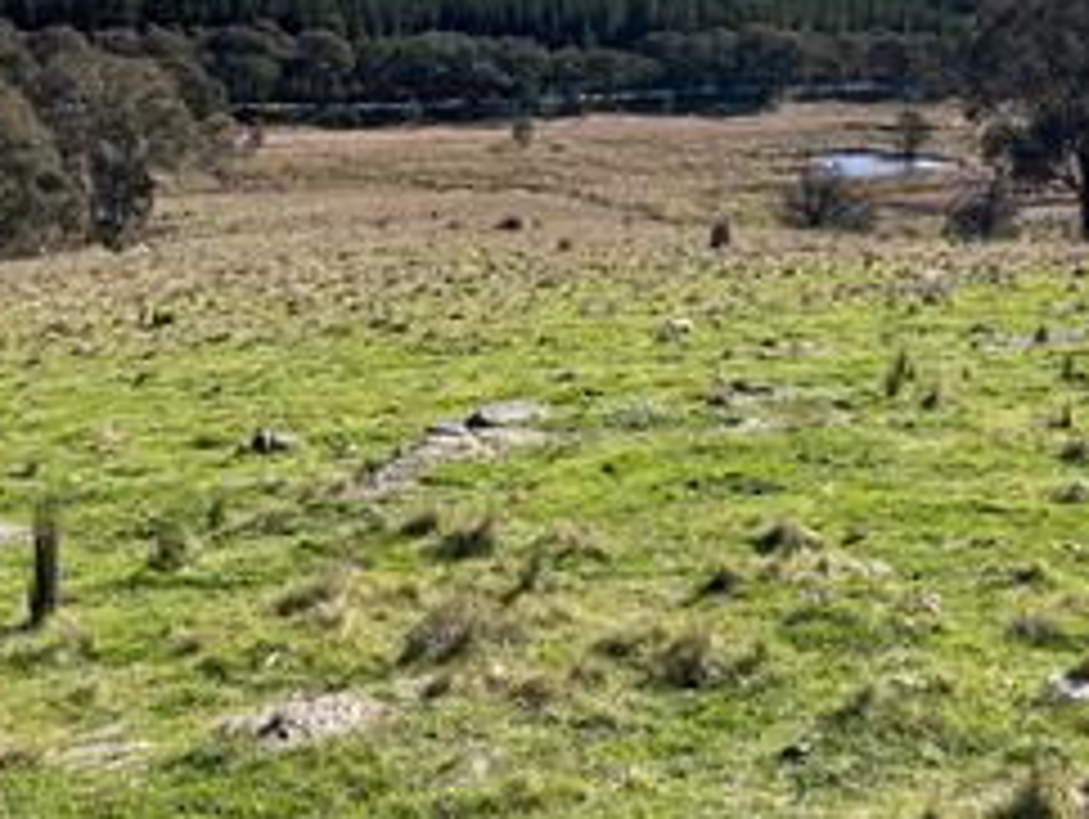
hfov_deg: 34.9
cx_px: 508
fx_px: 1732
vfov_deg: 26.3
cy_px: 212
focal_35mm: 55
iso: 50
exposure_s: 1/3968
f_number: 1.5
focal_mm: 5.7
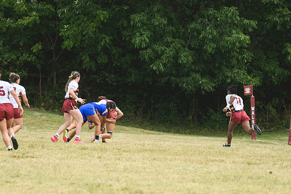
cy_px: 97
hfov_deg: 4.0
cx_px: 146
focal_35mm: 510
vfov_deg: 2.7
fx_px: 4120
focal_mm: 340
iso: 560
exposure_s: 1/1000
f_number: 5.6
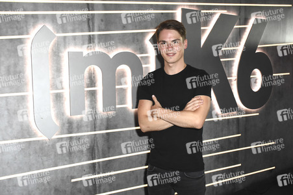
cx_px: 146
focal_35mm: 36
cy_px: 98
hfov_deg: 53.2
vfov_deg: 36.8
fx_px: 293
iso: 3200
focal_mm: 24
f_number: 5.6
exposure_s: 1/160
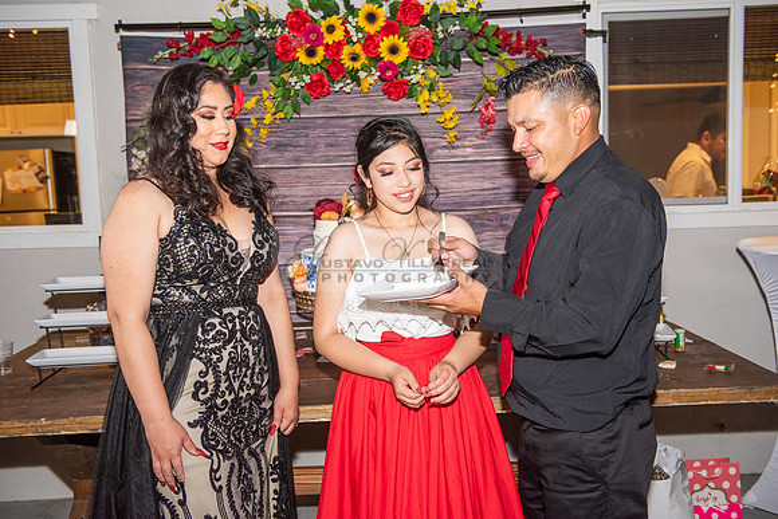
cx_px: 389
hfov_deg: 50.7
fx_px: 821
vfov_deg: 35.1
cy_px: 260
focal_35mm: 38
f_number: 4
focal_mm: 38
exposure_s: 1/100
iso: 800
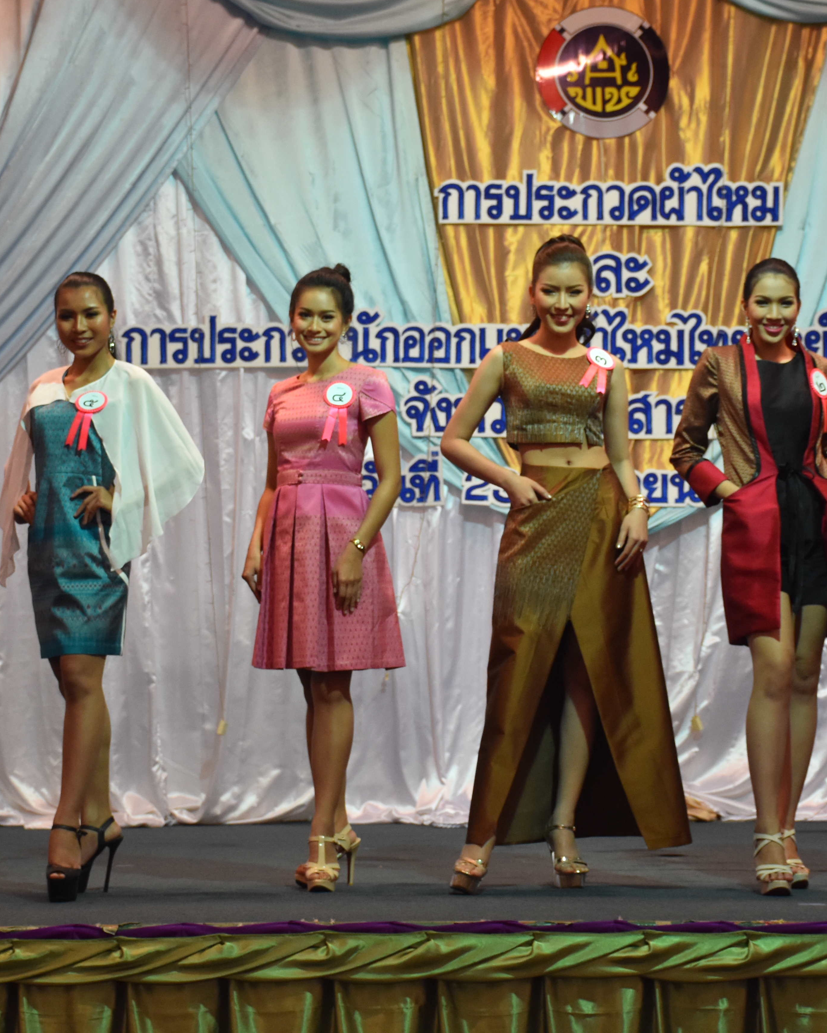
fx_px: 2845
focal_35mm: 93
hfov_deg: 16.5
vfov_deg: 20.6
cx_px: 389
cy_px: 437
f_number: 4.2
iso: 1100
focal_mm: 38
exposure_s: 1/60
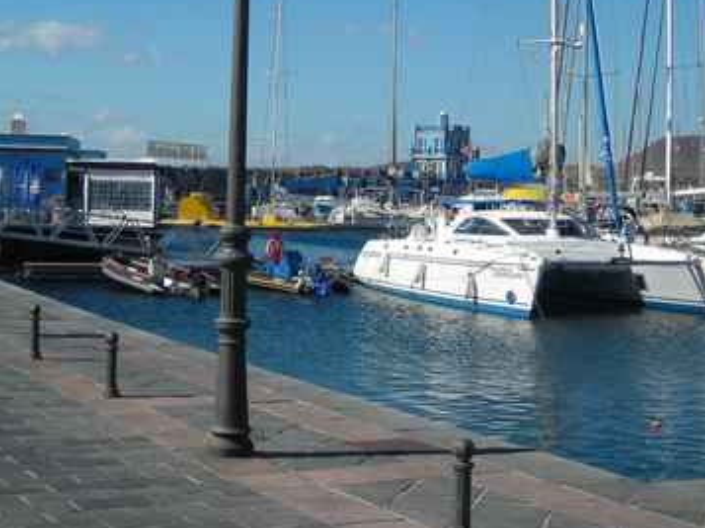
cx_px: 369
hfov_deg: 28.2
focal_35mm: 69
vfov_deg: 21.1
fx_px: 1404
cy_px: 132
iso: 50
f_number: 6.6
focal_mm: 6.8
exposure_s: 1/278
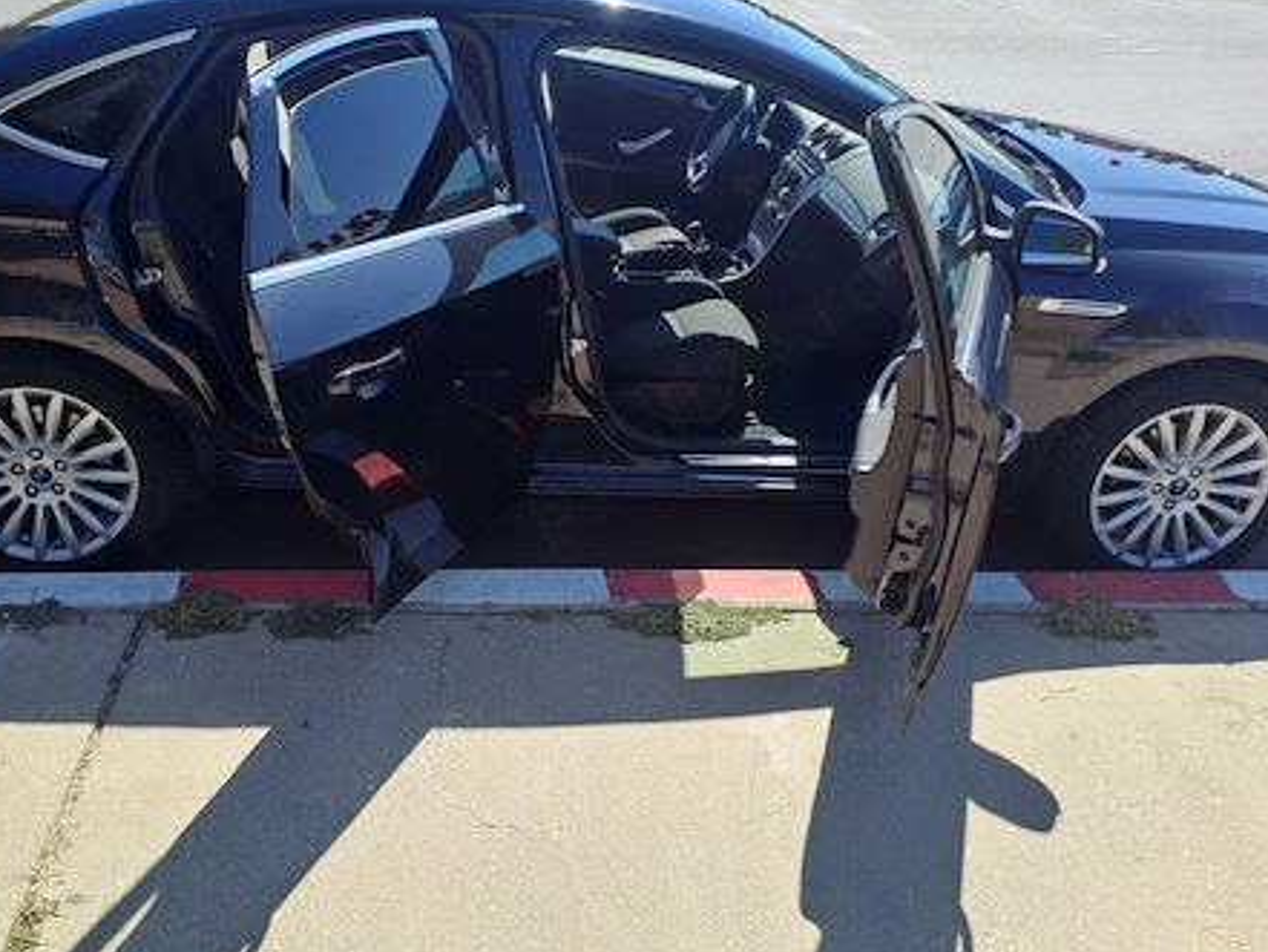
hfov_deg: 53.5
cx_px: 503
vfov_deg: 41.8
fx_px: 1246
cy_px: 429
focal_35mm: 34
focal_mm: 4.65
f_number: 1.8
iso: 32
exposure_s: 1/907
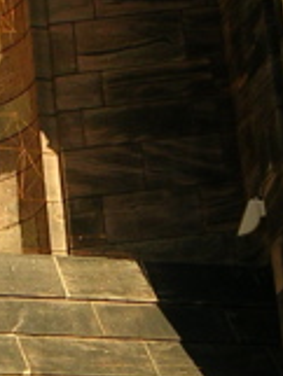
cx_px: 70
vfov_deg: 9.4
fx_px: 2297
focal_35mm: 211
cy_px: 292
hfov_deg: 7.0
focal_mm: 8
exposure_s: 1/580
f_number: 3.2
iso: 50
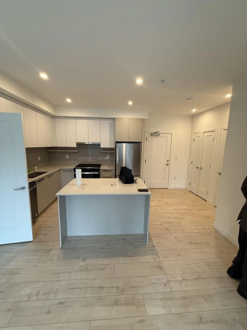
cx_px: 124
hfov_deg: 85.7
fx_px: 133
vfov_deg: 102.1
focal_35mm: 14
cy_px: 165
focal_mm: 2.22
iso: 320
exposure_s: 1/120
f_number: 2.2
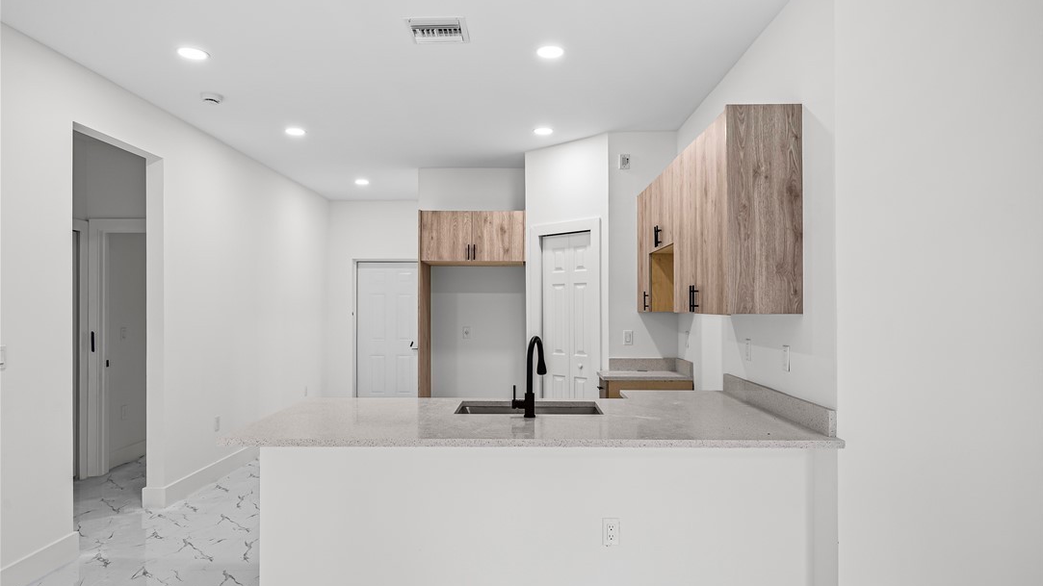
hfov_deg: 83.8
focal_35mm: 21
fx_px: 581
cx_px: 522
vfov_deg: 53.6
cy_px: 308
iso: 200
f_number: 9
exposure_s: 1/4
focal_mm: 20
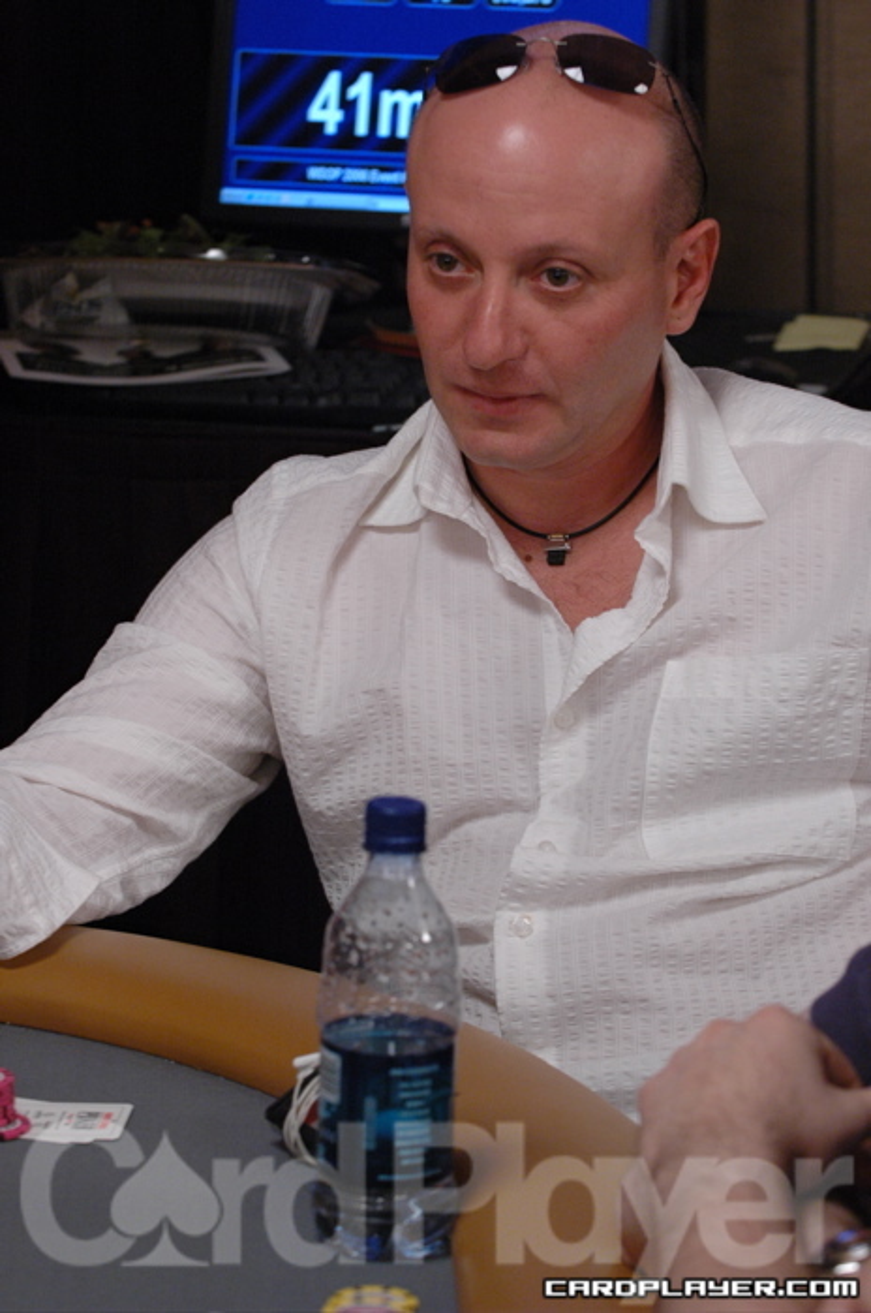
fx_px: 5187
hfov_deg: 9.6
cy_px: 656
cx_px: 436
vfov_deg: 14.4
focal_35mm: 142
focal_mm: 95
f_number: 4
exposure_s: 1/50
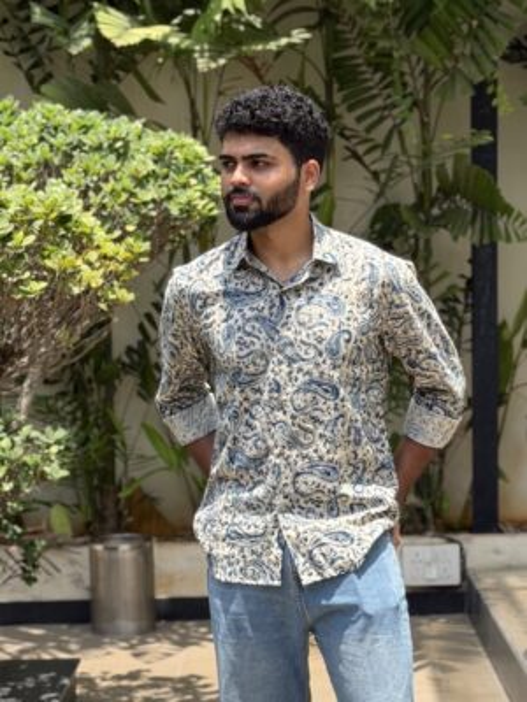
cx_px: 264
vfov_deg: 39.7
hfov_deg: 30.3
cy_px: 351
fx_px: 974
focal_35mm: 48
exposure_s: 1/1642
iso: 64
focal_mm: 6.76
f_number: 1.78
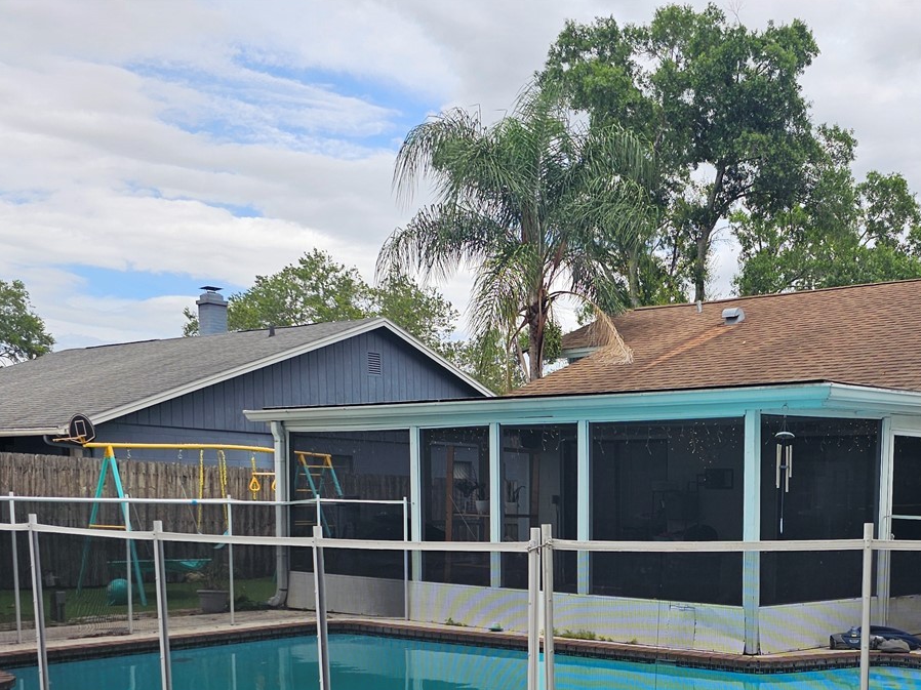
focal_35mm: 41
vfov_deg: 33.4
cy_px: 609
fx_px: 1091
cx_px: 722
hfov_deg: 43.8
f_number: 1.7
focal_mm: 6.3
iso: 10
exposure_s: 1/523
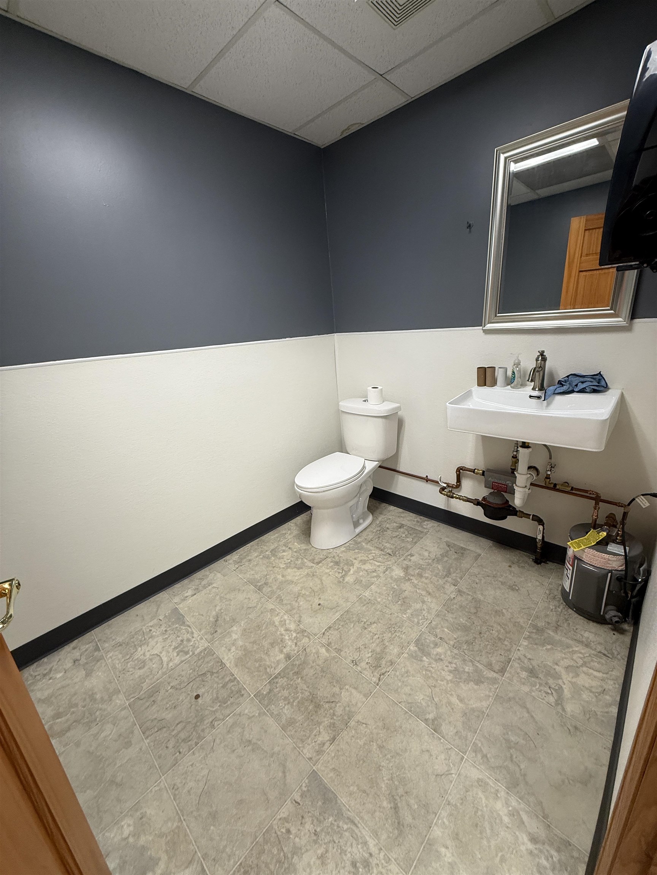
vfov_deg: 102.1
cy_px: 438
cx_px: 328
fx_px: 354
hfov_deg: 85.7
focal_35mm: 14
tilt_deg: -18.4
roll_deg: +3.7
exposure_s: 1/60
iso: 160
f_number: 2.2
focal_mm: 2.22
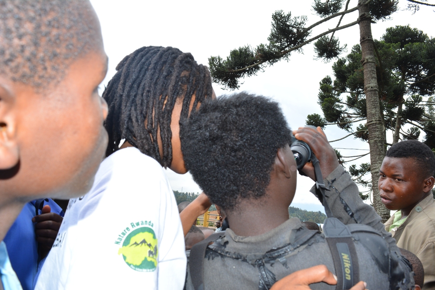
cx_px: 218
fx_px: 326
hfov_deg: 67.4
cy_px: 145
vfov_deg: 47.9
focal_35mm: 27
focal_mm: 18
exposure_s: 1/200
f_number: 10
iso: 320
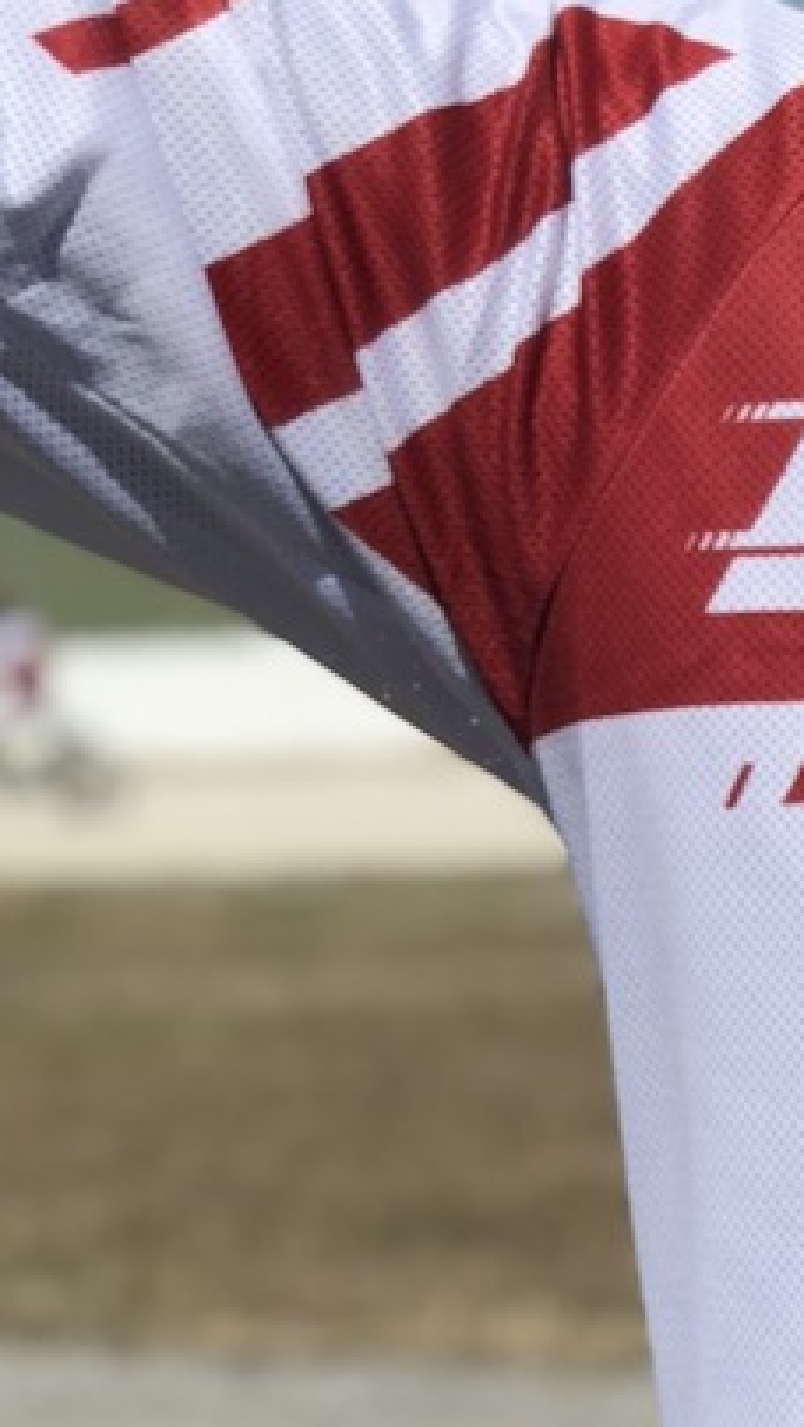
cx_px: 1594
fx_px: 7234
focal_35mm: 191
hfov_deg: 6.2
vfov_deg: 11.3
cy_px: 622
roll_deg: +0.2
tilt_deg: -2.5
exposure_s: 1/2288
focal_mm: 6
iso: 16
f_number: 2.4
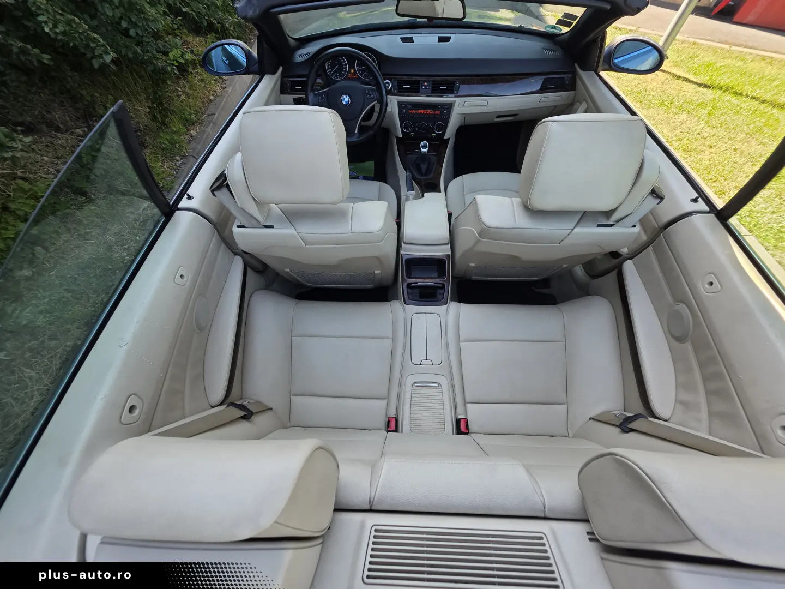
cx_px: 392
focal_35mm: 13
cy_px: 294
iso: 40
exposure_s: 1/243
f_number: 1.9
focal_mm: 2.2
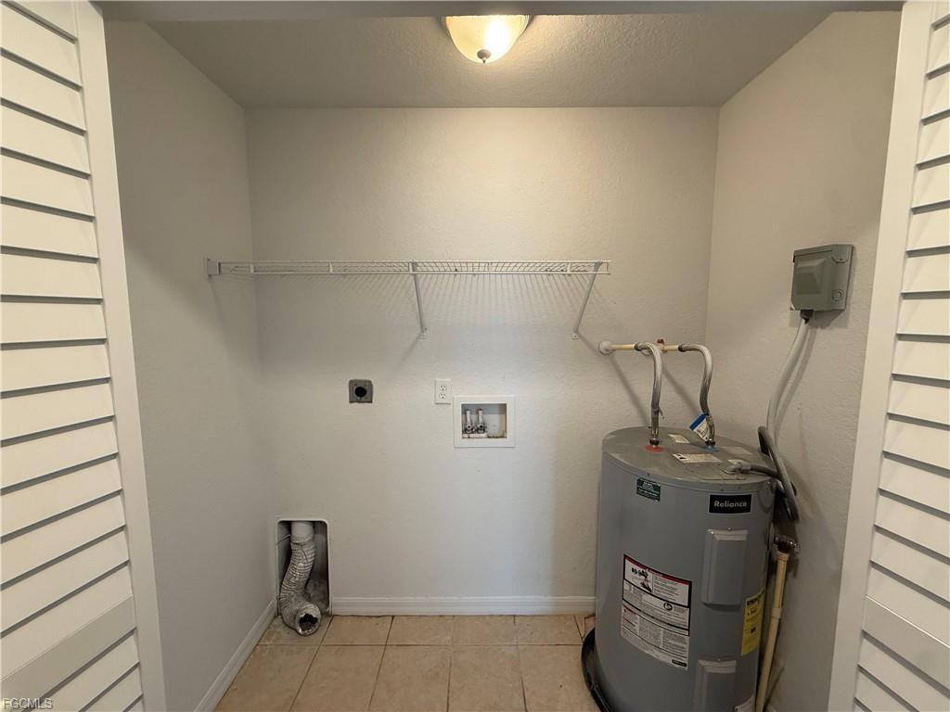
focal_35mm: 14
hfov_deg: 102.1
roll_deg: +0.0
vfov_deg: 85.7
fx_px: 384
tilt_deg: -6.5
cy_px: 356
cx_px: 475
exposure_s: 1/120
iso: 200
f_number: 2.2
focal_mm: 2.22
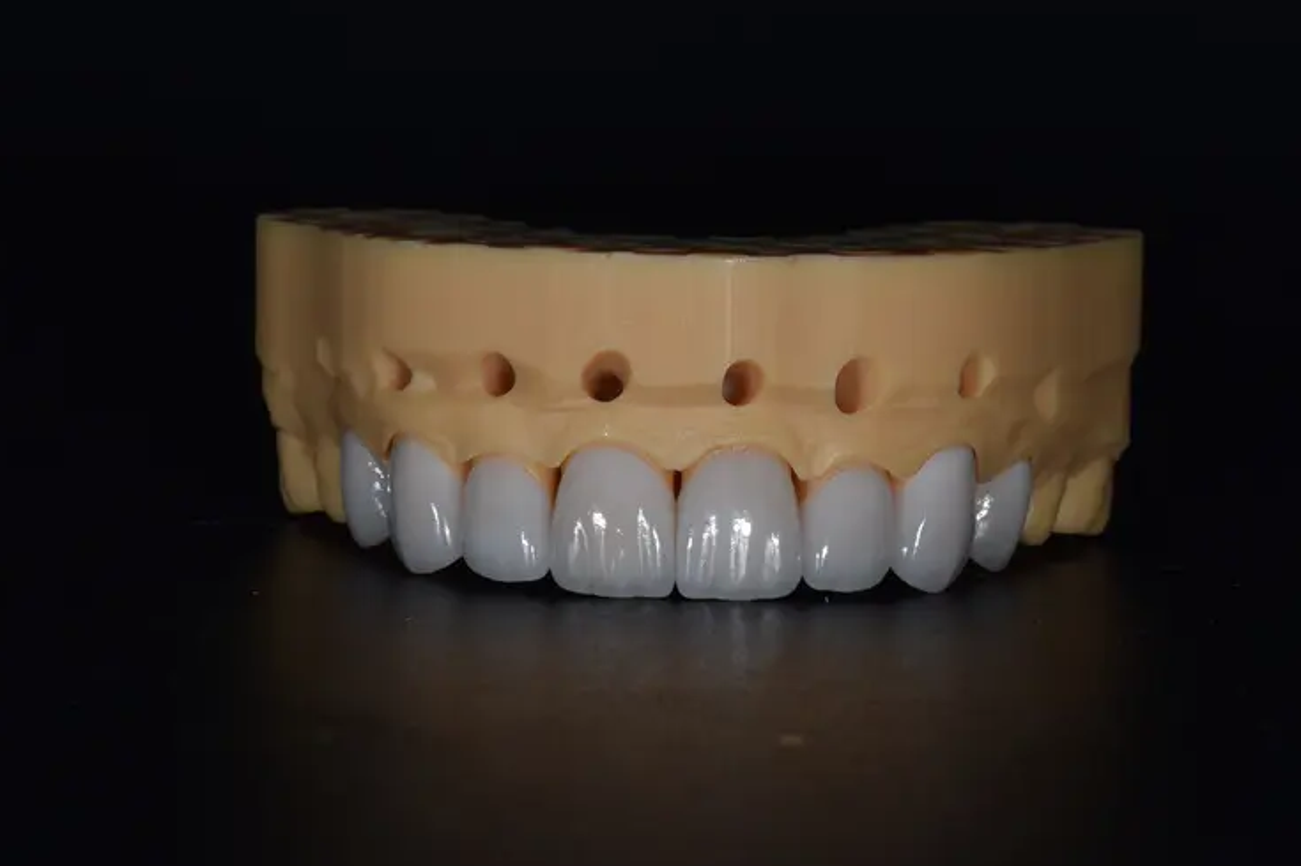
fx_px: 6195
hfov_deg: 12.0
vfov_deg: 8.0
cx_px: 687
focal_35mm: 172
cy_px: 429
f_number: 32
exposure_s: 1/125
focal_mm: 105
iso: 125
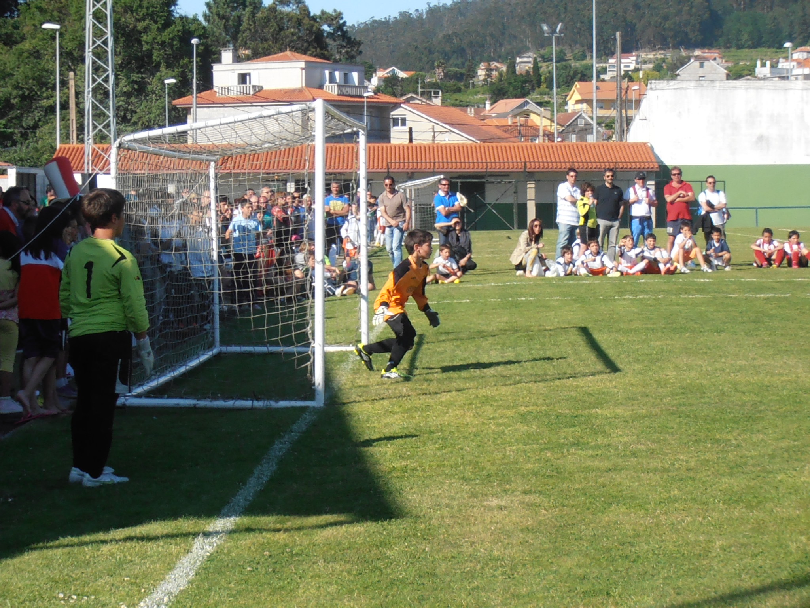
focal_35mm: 111
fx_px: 2597
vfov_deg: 13.3
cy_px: 304
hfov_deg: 17.7
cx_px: 405
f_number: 5.5
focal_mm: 19.64
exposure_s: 1/1250
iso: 250
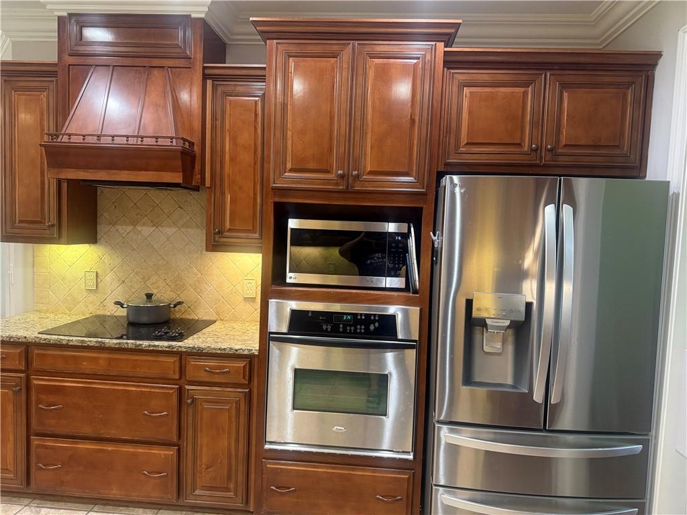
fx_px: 476
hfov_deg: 71.6
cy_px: 258
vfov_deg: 56.8
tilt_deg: -4.0
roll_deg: -2.1
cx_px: 344
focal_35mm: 24
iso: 400
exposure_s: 1/60
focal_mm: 6.76
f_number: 1.78
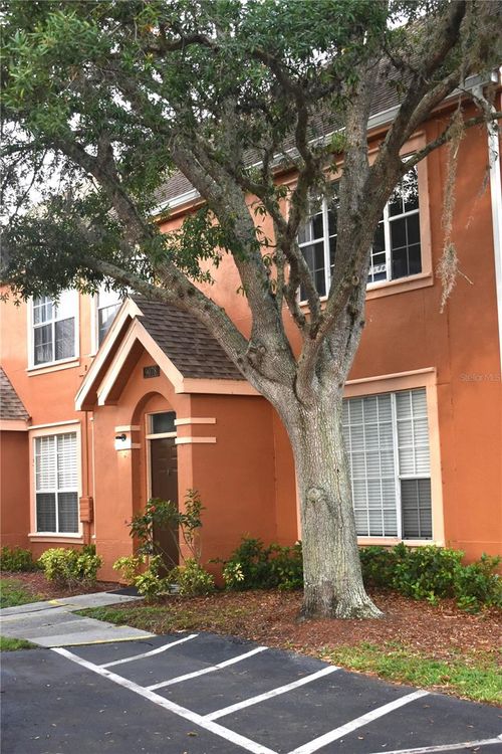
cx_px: 251
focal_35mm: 54
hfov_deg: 25.1
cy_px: 377
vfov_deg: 36.9
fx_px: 1129
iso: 900
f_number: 4.8
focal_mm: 36
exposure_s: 1/125
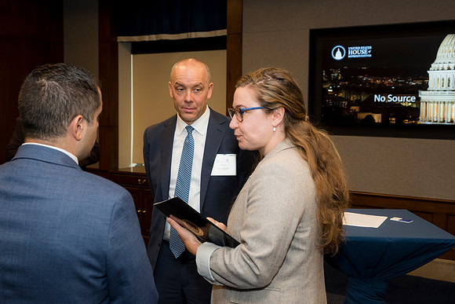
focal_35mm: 42
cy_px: 152
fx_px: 531
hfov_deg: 46.4
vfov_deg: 31.9
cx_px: 228
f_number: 5
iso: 800
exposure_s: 1/125
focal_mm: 42
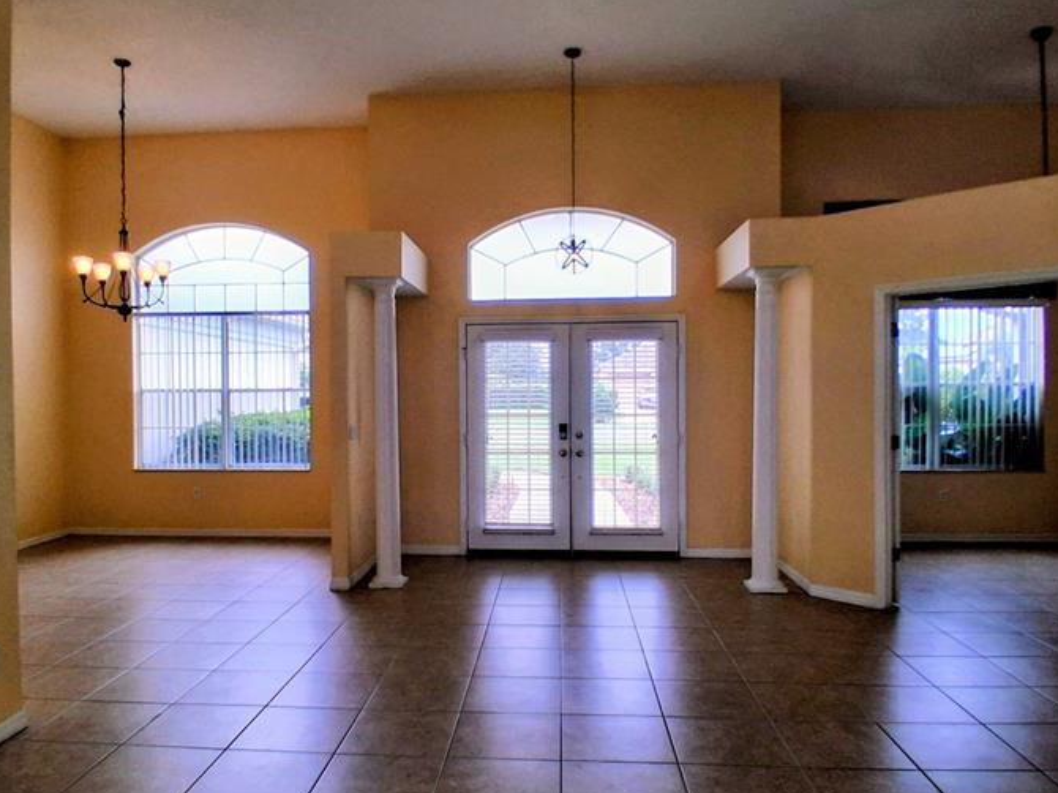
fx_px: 794
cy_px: 373
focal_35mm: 26
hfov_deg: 67.3
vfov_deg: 53.0
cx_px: 497
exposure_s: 1/120
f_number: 2.2
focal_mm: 1.4
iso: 50
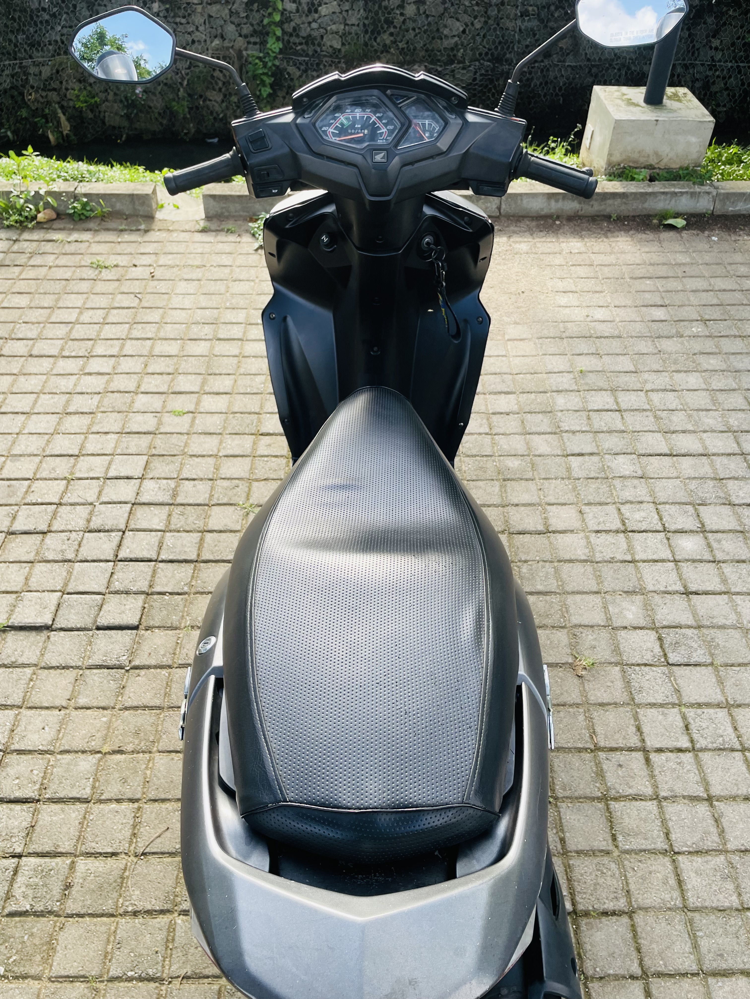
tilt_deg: -46.0
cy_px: 500
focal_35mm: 26
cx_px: 375
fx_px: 751
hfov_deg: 53.1
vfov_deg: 67.3
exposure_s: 1/390
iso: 32
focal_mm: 4.2
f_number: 1.6
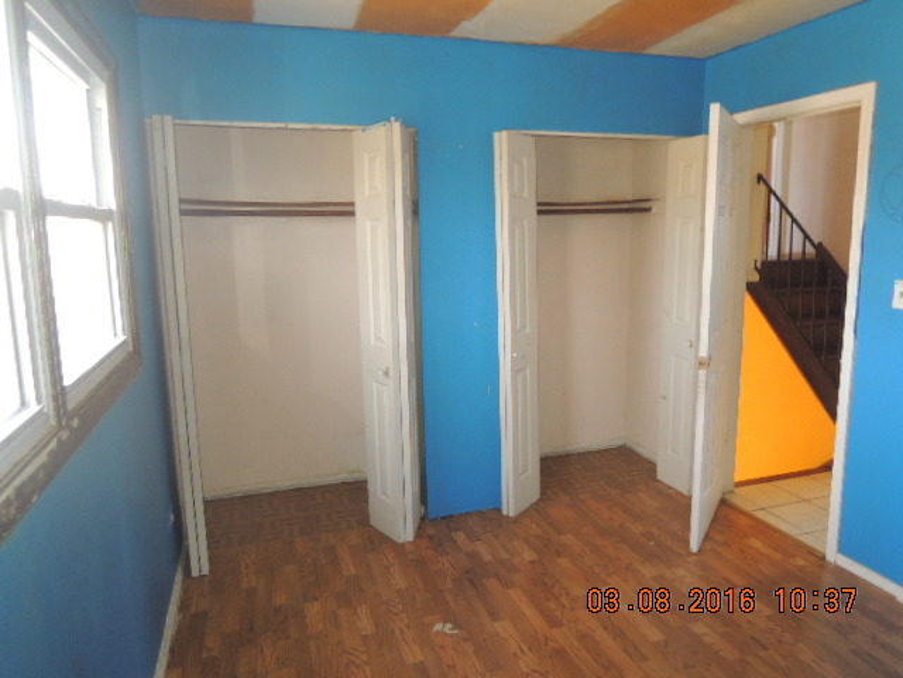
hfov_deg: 71.6
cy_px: 339
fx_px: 626
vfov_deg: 56.8
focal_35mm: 24
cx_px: 452
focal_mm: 4.3
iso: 180
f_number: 1.8
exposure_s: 1/40
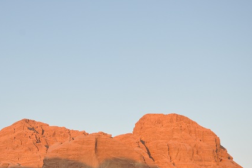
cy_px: 101
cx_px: 98
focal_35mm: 74
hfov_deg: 27.4
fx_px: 515
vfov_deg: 18.4
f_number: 8
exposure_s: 1/60
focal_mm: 35
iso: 200
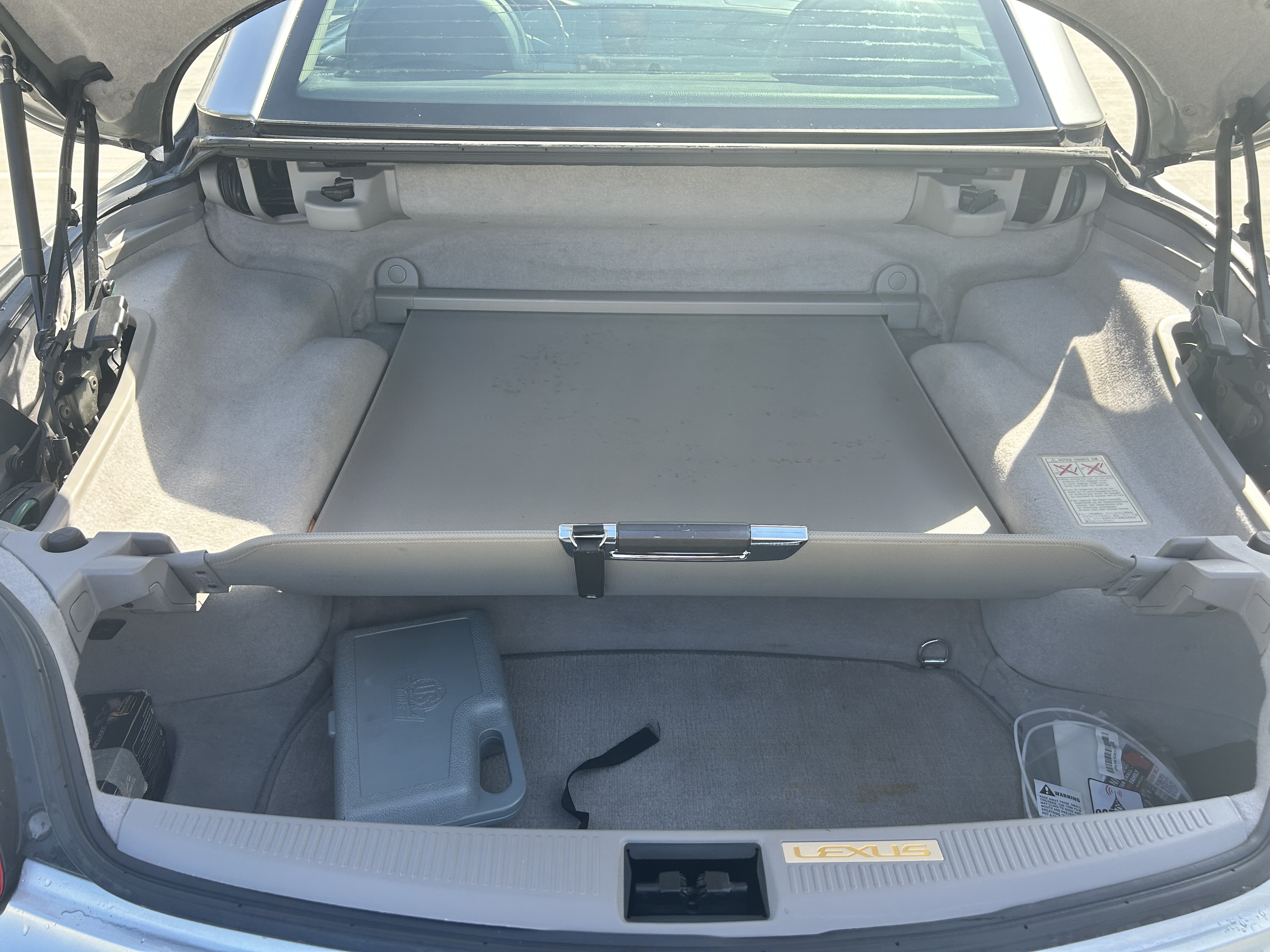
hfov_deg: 67.3
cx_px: 635
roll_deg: +1.2
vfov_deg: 53.1
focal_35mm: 26
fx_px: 954
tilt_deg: -33.7
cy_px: 476
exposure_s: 1/758
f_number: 1.5
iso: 50
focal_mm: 5.7
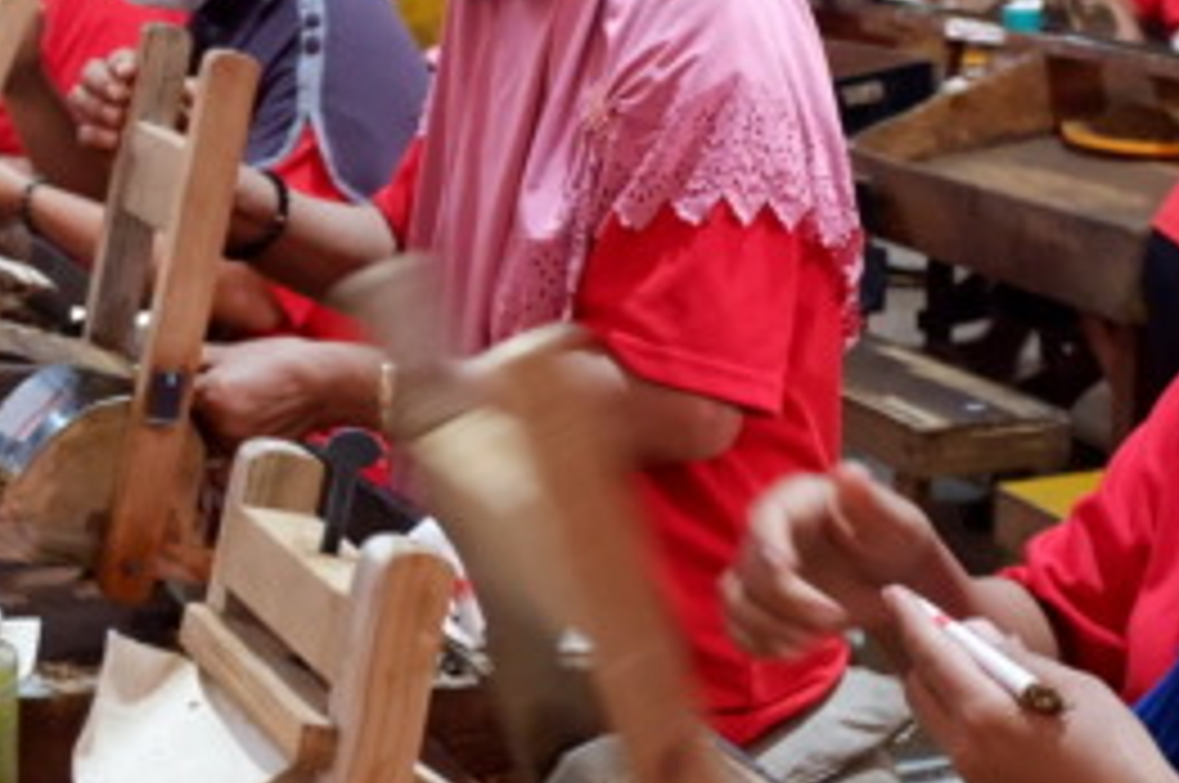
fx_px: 2551
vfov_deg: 17.3
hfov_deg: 26.0
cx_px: 698
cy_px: 592
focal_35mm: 78
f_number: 4.2
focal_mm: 20.3
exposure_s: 1/45
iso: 6400
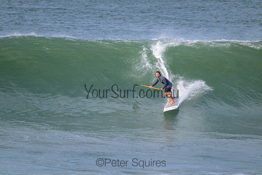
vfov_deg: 1.7
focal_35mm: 800
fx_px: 5823
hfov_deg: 2.6
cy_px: 88
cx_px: 131
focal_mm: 800
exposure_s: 1/2000
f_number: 11
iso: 1250
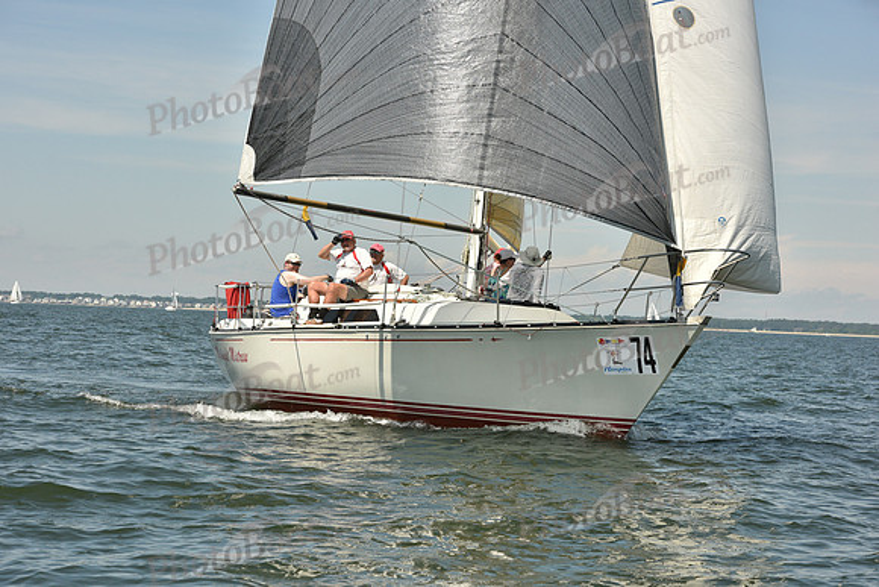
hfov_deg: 23.9
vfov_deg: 16.1
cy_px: 294
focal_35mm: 85
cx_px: 440
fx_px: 2076
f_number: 9
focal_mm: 85
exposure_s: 1/1250
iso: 320
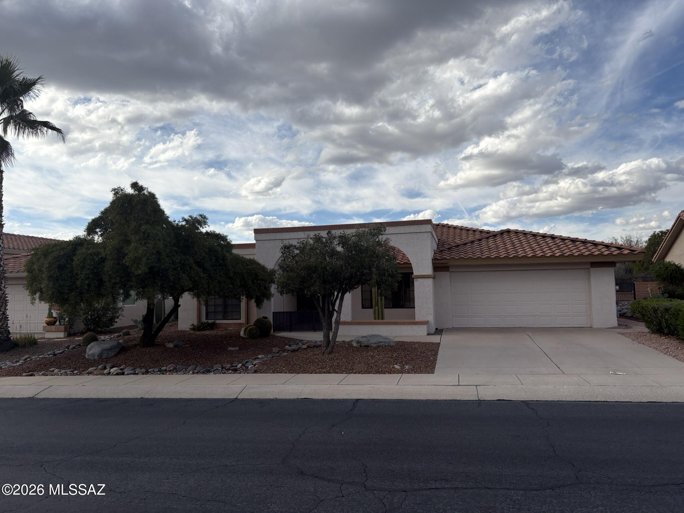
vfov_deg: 53.1
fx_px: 514
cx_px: 342
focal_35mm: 26
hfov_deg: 67.3
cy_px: 256
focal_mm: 5.96
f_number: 1.6
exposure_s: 1/3831
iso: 50
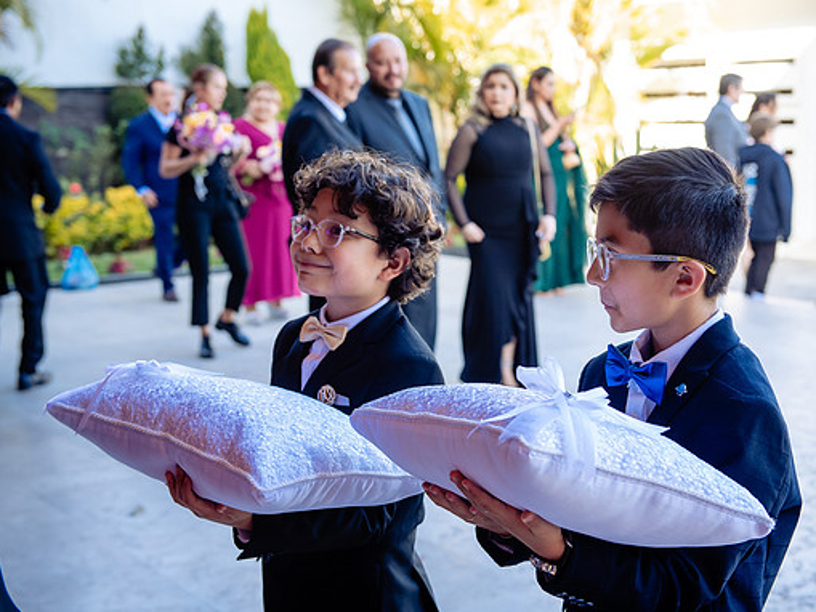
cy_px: 308
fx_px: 1344
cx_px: 438
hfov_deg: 33.8
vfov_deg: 25.7
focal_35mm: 57
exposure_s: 1/200
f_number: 4
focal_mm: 52
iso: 400
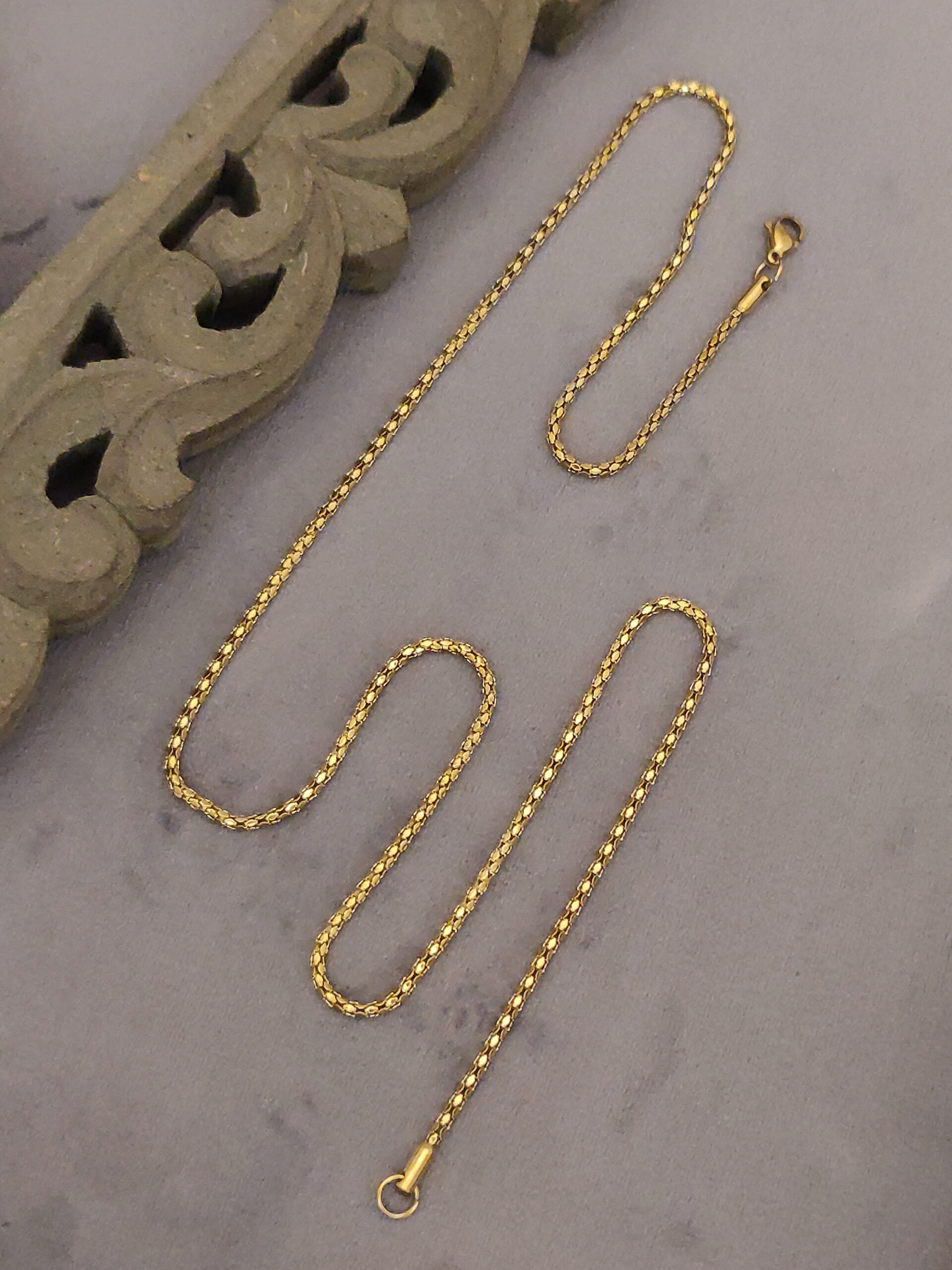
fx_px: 917
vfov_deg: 69.4
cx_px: 476
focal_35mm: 25
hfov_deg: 54.9
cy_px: 635
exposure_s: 1/20
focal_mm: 4.25
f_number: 1.7
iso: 1600
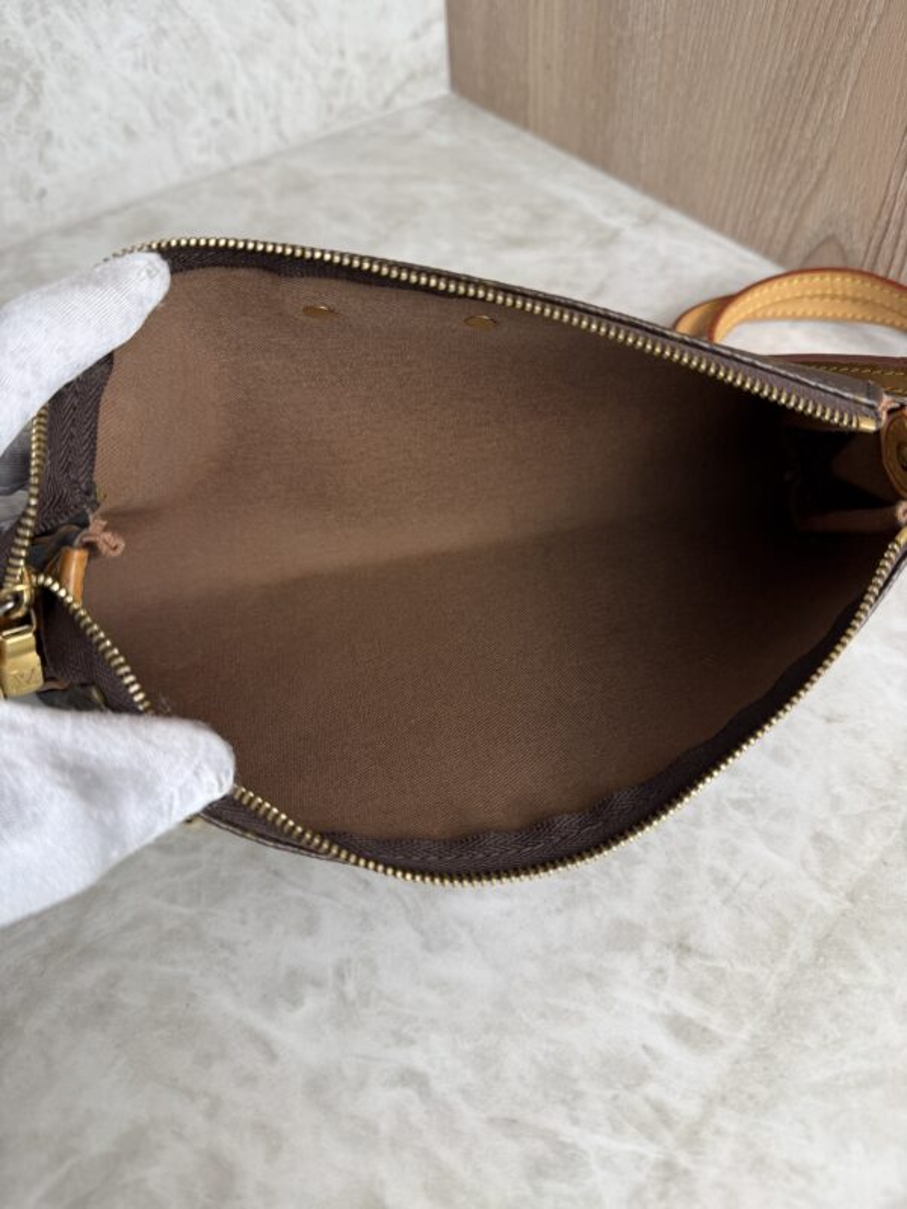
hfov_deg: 56.8
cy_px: 604
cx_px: 454
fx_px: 838
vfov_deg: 71.6
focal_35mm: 24
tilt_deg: -51.4
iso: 80
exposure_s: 1/127
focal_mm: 6.76
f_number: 1.78
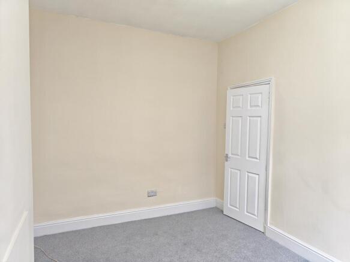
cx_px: 175
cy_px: 131
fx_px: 233
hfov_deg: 73.9
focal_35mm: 23
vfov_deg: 58.9
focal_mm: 5.4
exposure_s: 1/50
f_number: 1.6
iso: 100
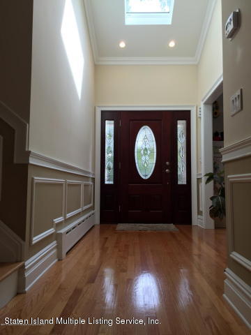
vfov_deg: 61.7
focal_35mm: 29
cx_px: 126
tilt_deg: +4.2
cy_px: 168
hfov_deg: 48.2
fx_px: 280
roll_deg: -0.3
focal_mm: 4.15
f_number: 2.2
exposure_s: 1/120
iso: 32
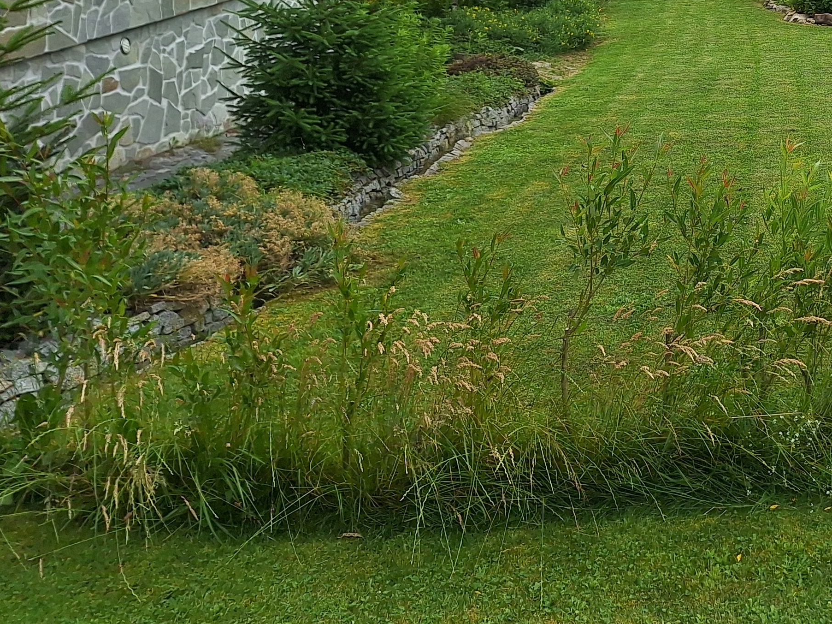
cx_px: 873
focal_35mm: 52
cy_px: -65
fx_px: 1250
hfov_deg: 33.1
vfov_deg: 25.9
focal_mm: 5.54
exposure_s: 1/3584
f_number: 1.8
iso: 40
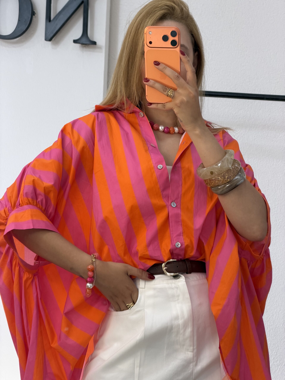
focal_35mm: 100
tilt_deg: -17.3
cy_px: 190
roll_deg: -3.9
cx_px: 142
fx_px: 1098
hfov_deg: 14.8
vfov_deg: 19.6
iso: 125
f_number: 2.8
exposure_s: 1/99
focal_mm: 16.89
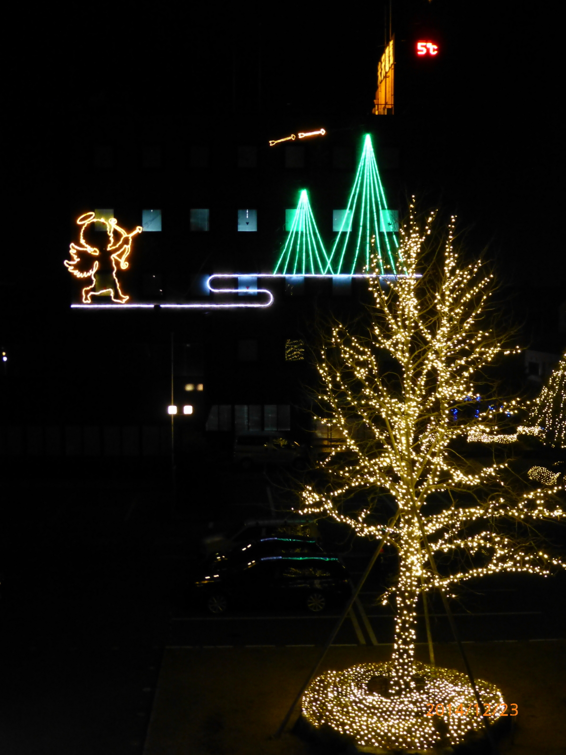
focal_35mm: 47
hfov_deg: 30.9
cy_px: 378
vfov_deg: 40.4
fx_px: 1025
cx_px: 283
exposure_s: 1/13
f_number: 4.2
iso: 800
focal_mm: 8.5
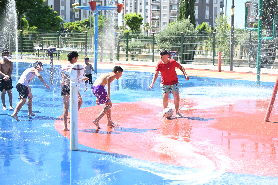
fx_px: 579
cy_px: 92
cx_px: 139
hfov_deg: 27.0
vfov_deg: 18.2
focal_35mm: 75
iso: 250
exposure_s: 1/1000
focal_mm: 75
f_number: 4
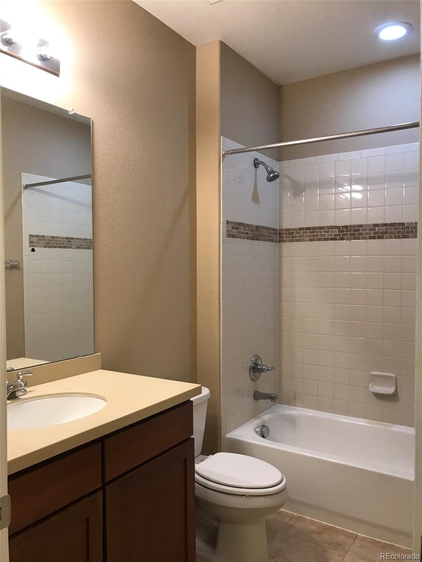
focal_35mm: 28
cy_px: 281
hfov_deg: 49.7
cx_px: 211
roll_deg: -2.2
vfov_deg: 63.4
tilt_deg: -0.4
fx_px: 455
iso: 32
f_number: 1.8
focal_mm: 3.99
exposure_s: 1/24
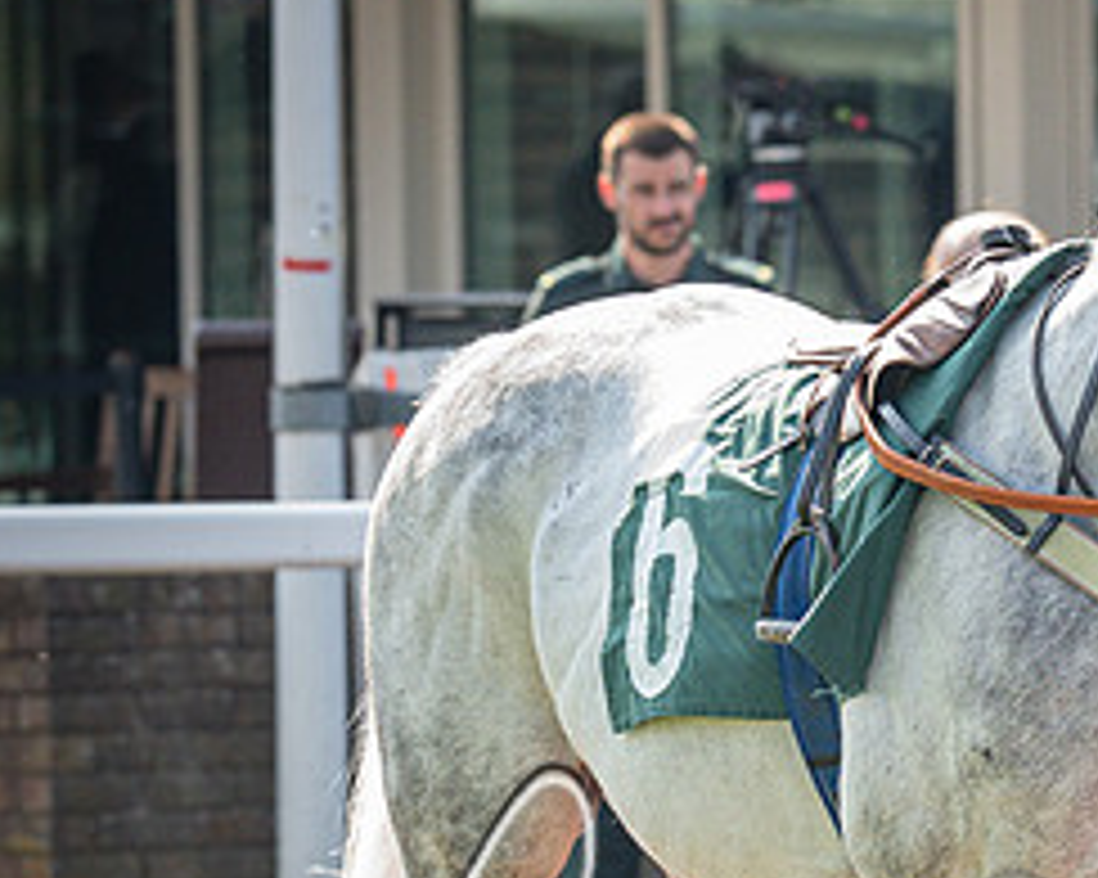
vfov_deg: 2.8
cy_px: 816
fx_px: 18126
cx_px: 1601
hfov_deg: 3.5
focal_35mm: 558
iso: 800
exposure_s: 1/1400
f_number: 4
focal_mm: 135
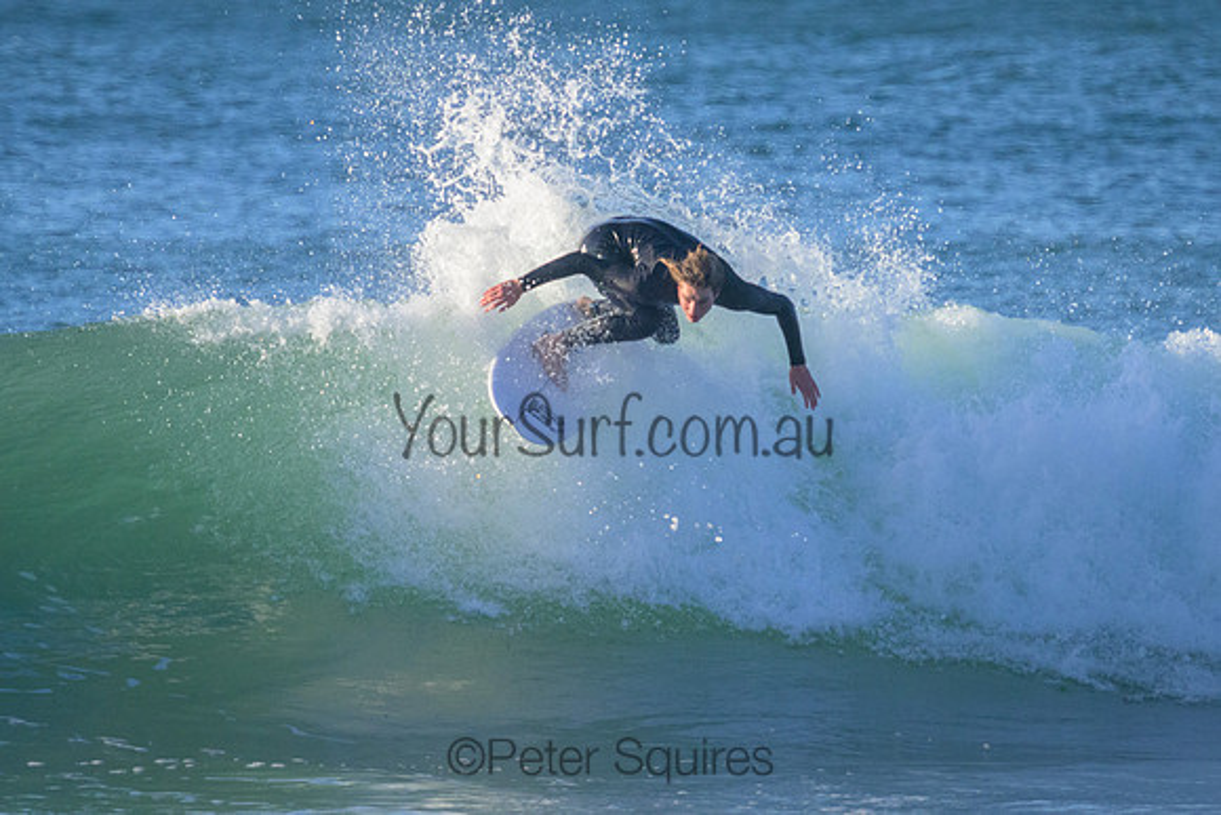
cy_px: 302
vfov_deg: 1.4
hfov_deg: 2.0
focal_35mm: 1008
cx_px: 638
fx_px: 34192
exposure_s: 1/2000
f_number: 11
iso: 4000
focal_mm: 800
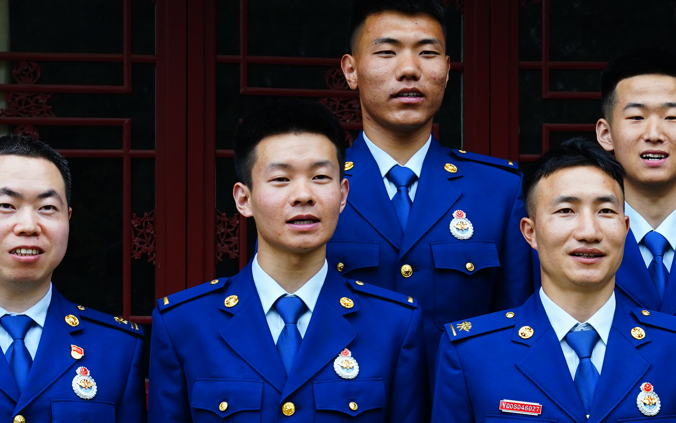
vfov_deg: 9.2
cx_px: 606
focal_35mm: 142
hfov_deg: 14.5
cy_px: 303
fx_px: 2622
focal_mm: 53.5
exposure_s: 1/50
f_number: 8
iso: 500
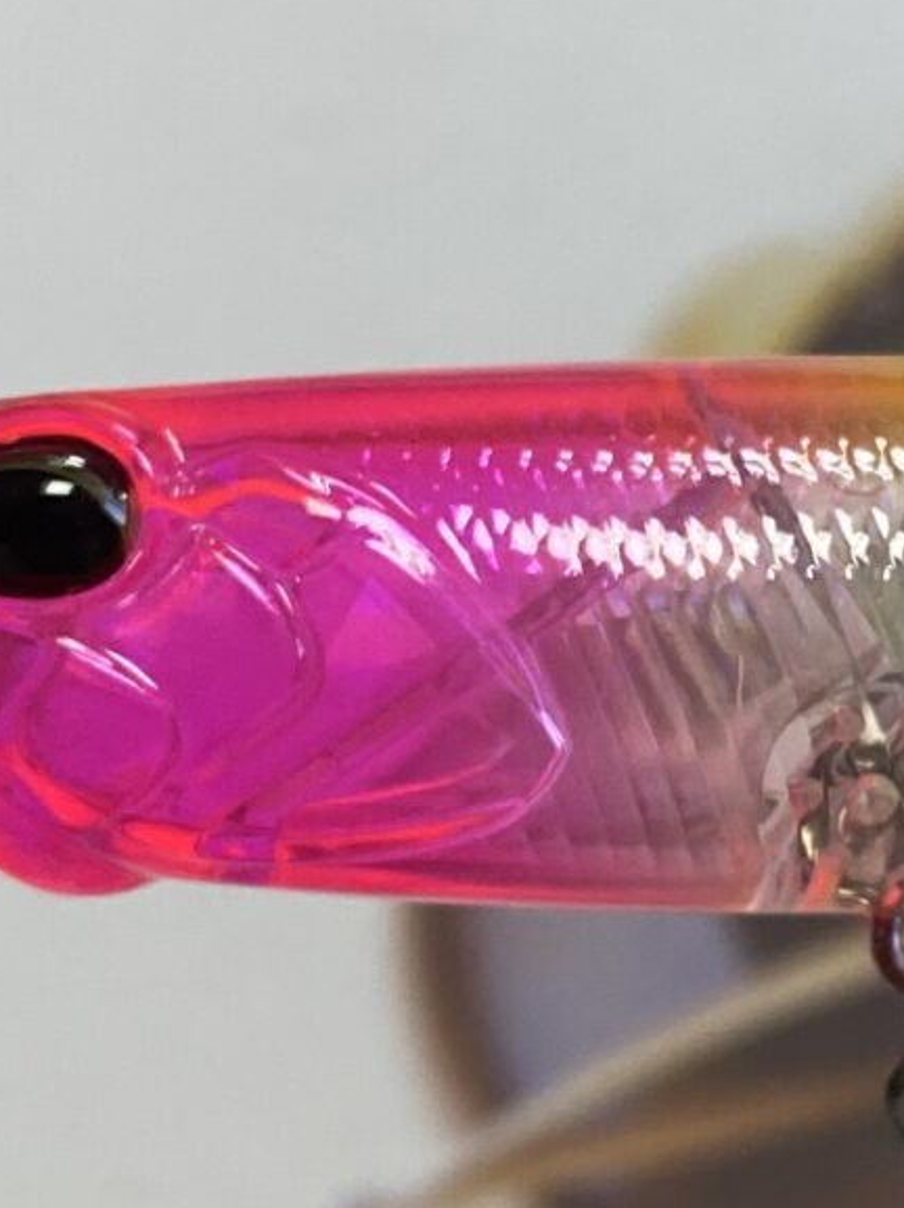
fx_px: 3869
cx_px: 1042
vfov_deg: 17.7
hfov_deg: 13.0
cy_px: 739
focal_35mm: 111
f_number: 1.8
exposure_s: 1/120
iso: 100
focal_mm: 4.25
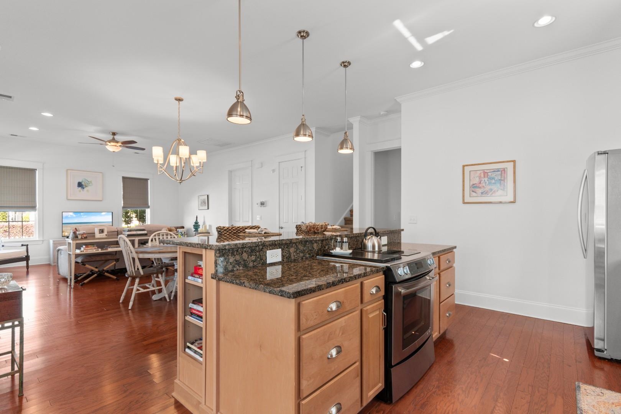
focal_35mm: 16
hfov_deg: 96.7
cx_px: 310
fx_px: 276
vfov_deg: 73.7
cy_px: 207
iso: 100
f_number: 4.8
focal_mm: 11
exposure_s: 1/2
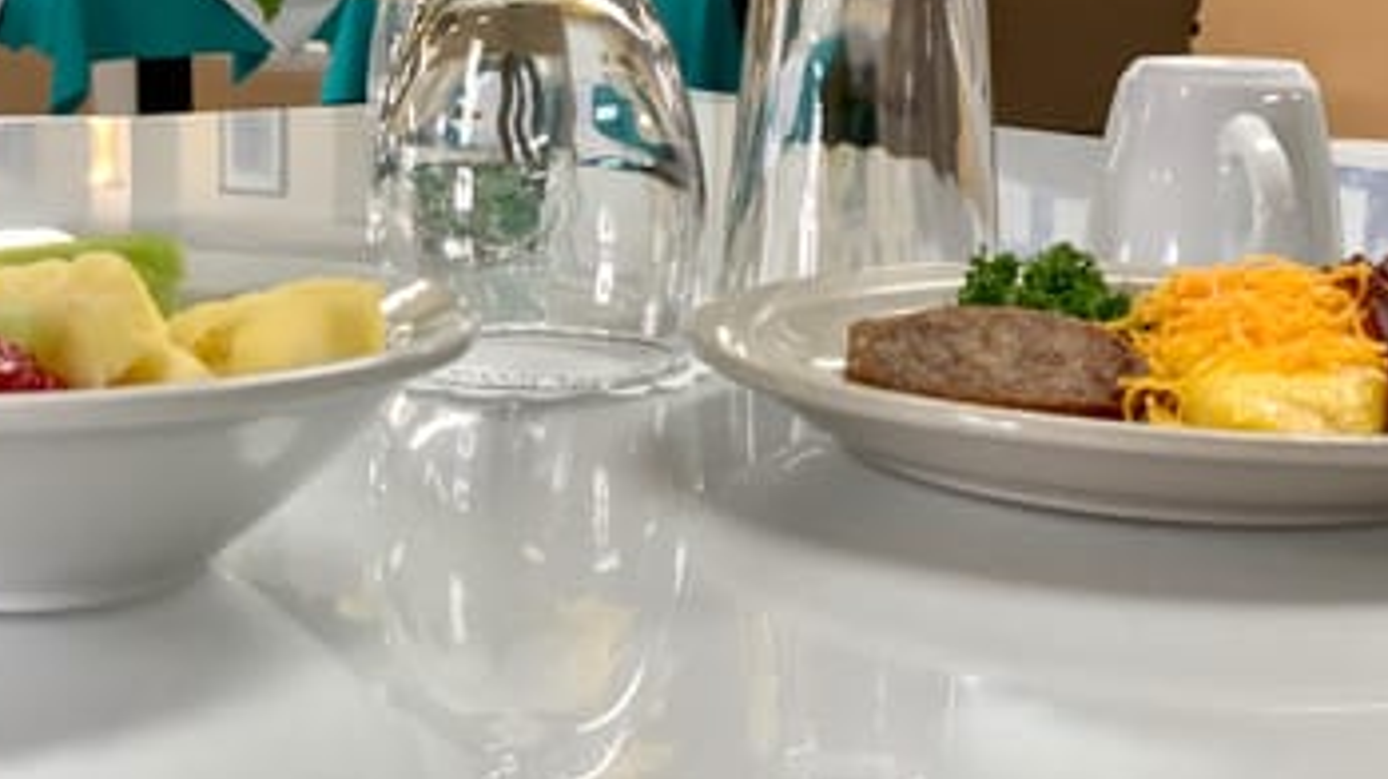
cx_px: 608
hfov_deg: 32.3
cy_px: 191
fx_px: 2391
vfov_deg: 18.4
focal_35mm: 65
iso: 125
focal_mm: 6
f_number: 2.4
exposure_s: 1/60
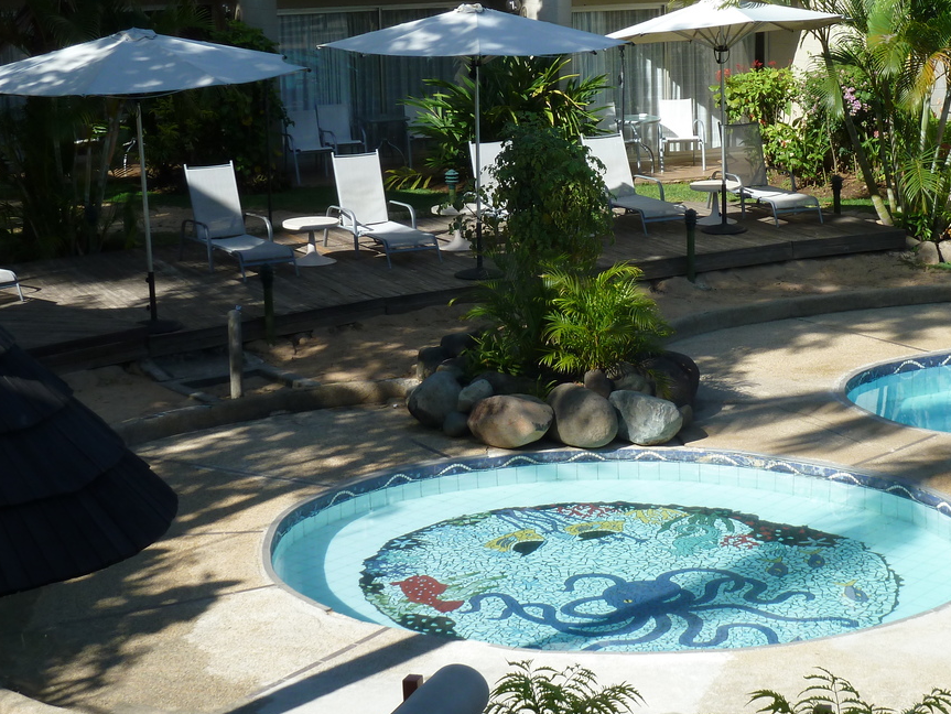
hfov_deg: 23.7
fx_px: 2254
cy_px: 333
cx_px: 612
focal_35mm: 82
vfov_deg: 18.0
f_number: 3.9
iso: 80
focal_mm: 9.7
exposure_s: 1/400
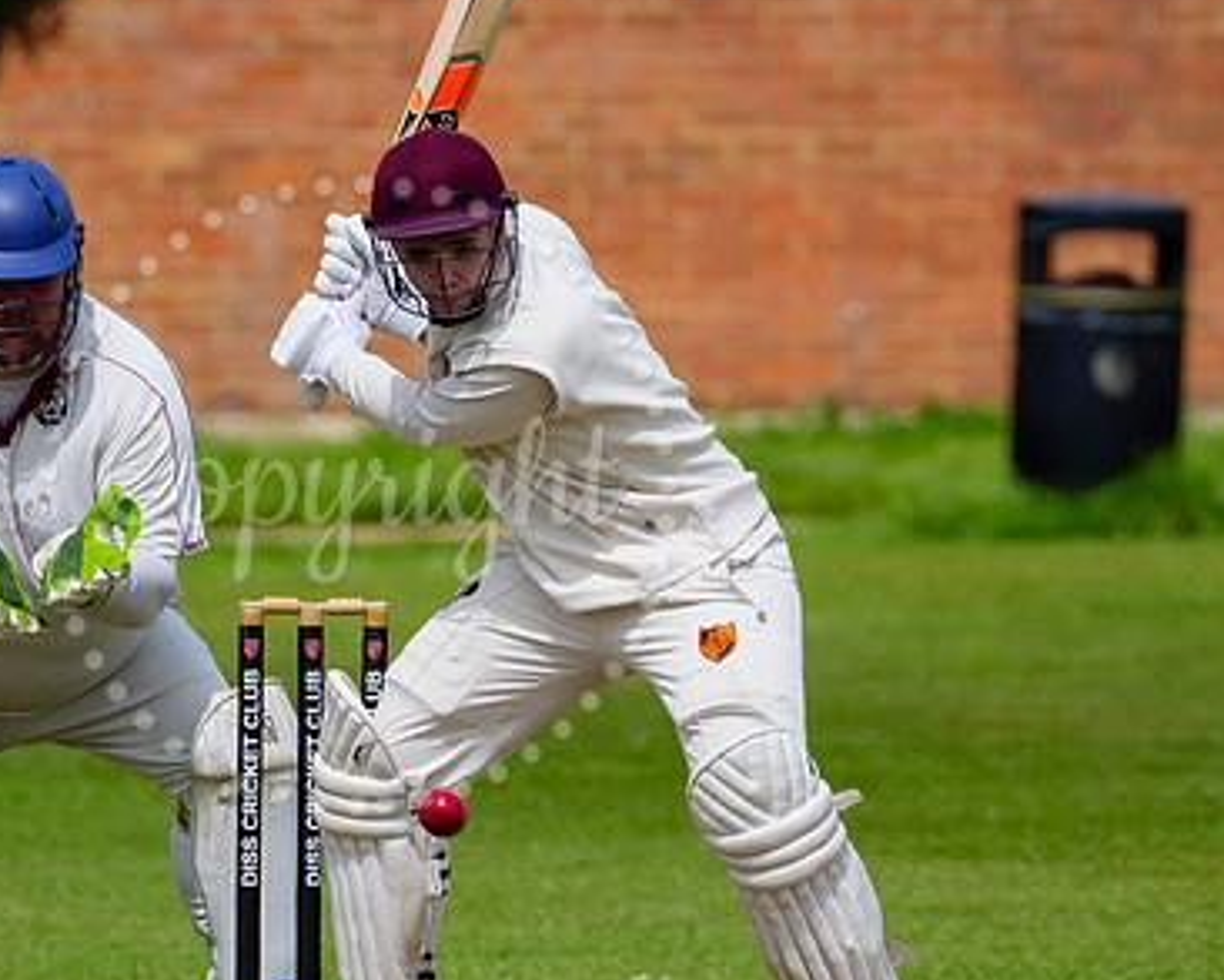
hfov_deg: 1.5
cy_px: 452
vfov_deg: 1.2
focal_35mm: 1288
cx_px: 358
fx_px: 46671
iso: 250
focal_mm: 400
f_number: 5.6
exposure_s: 1/2000
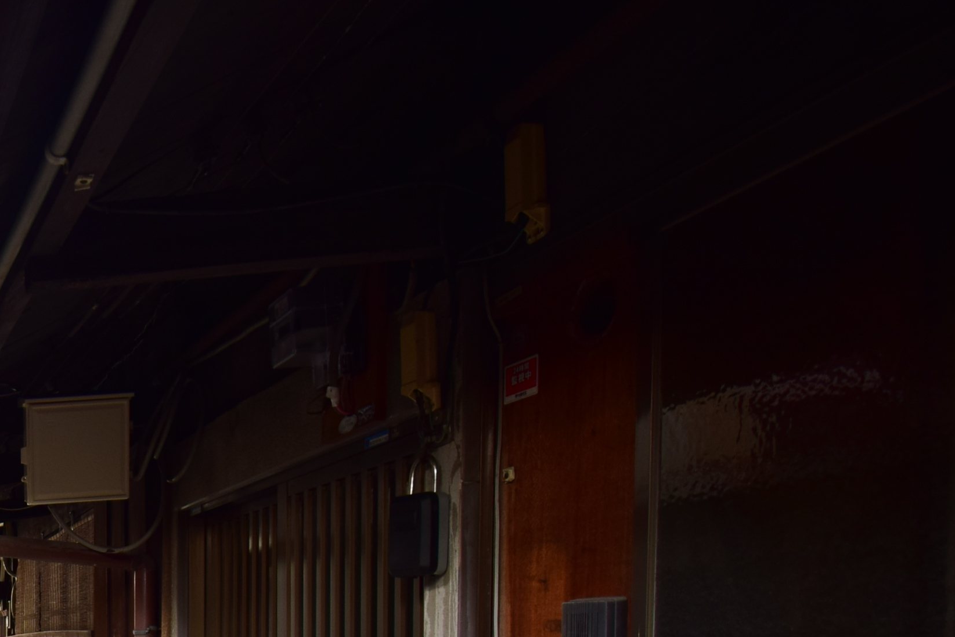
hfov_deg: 36.3
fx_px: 1088
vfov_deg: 29.1
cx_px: -200
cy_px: 721
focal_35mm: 41
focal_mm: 10
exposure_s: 1/45
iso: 100
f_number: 4.8
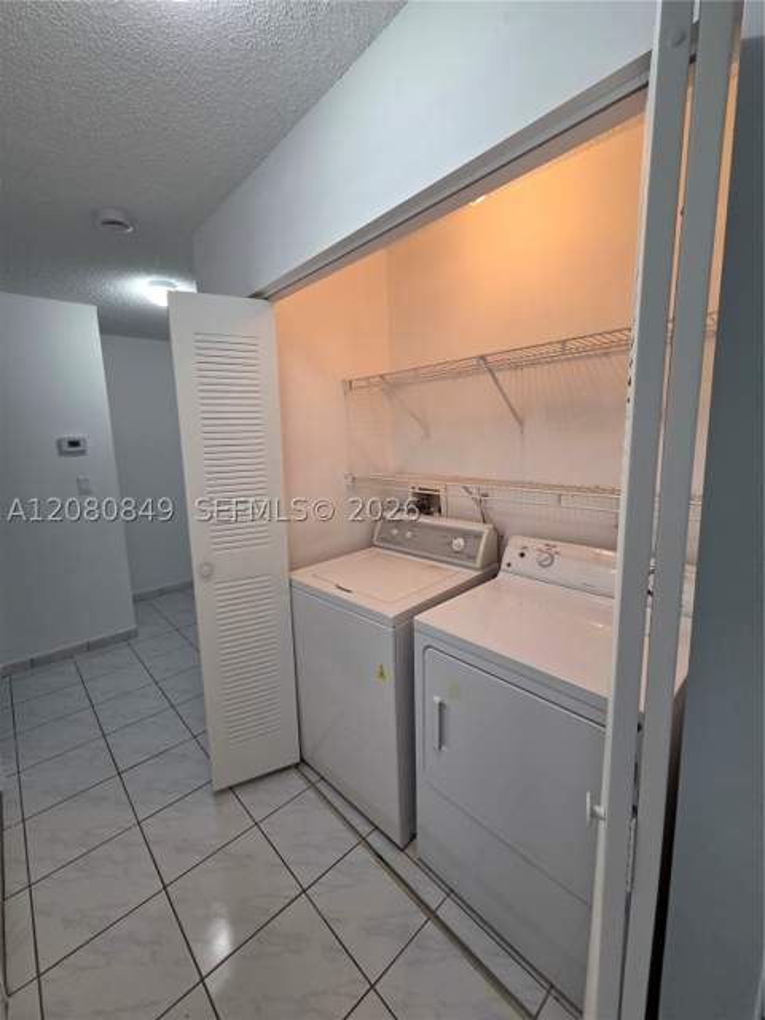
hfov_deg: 89.9
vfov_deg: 106.2
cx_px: 382
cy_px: 510
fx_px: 383
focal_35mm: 13
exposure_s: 1/120
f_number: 2.2
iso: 250
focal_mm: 2.2
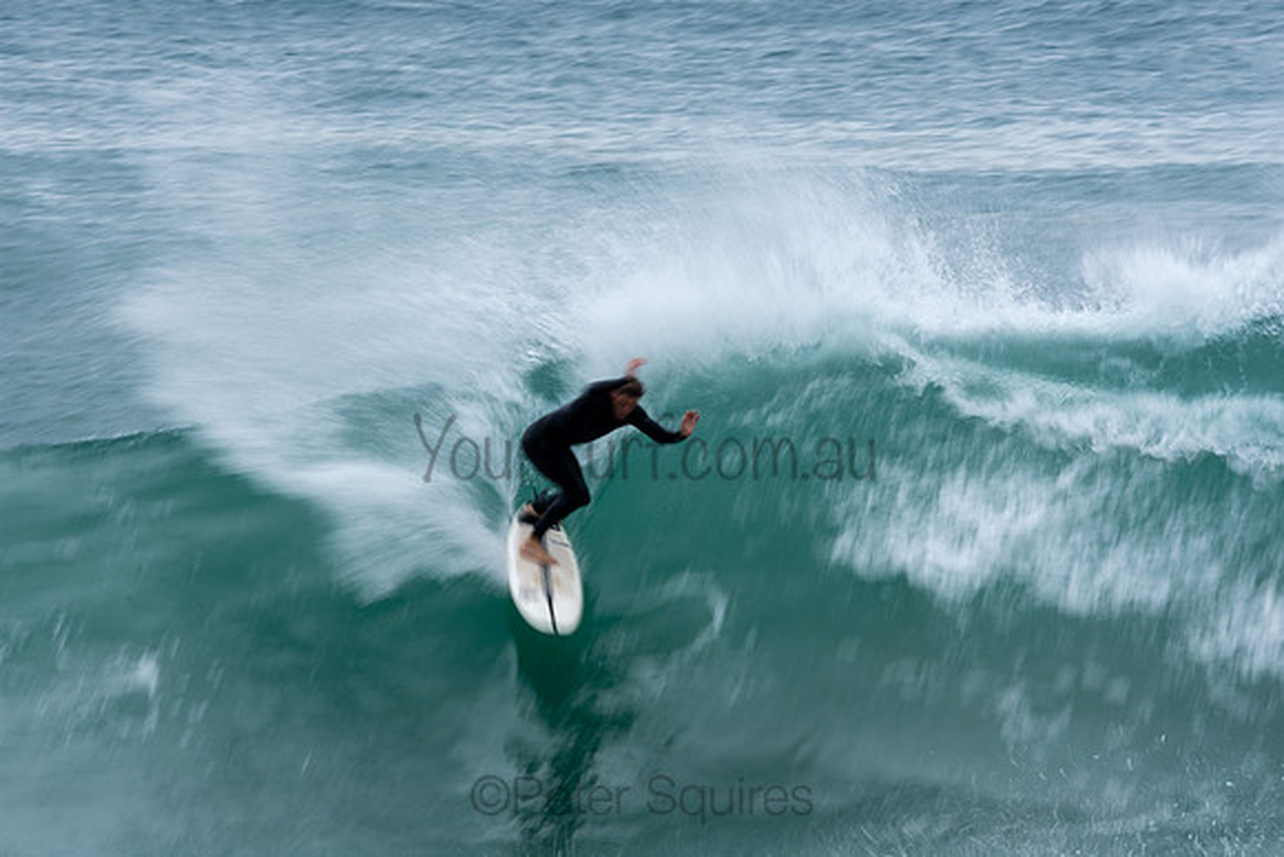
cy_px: 428
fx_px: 26755
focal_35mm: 750
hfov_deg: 2.7
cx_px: 642
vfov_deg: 1.8
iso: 100
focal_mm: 500
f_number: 22
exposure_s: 1/20
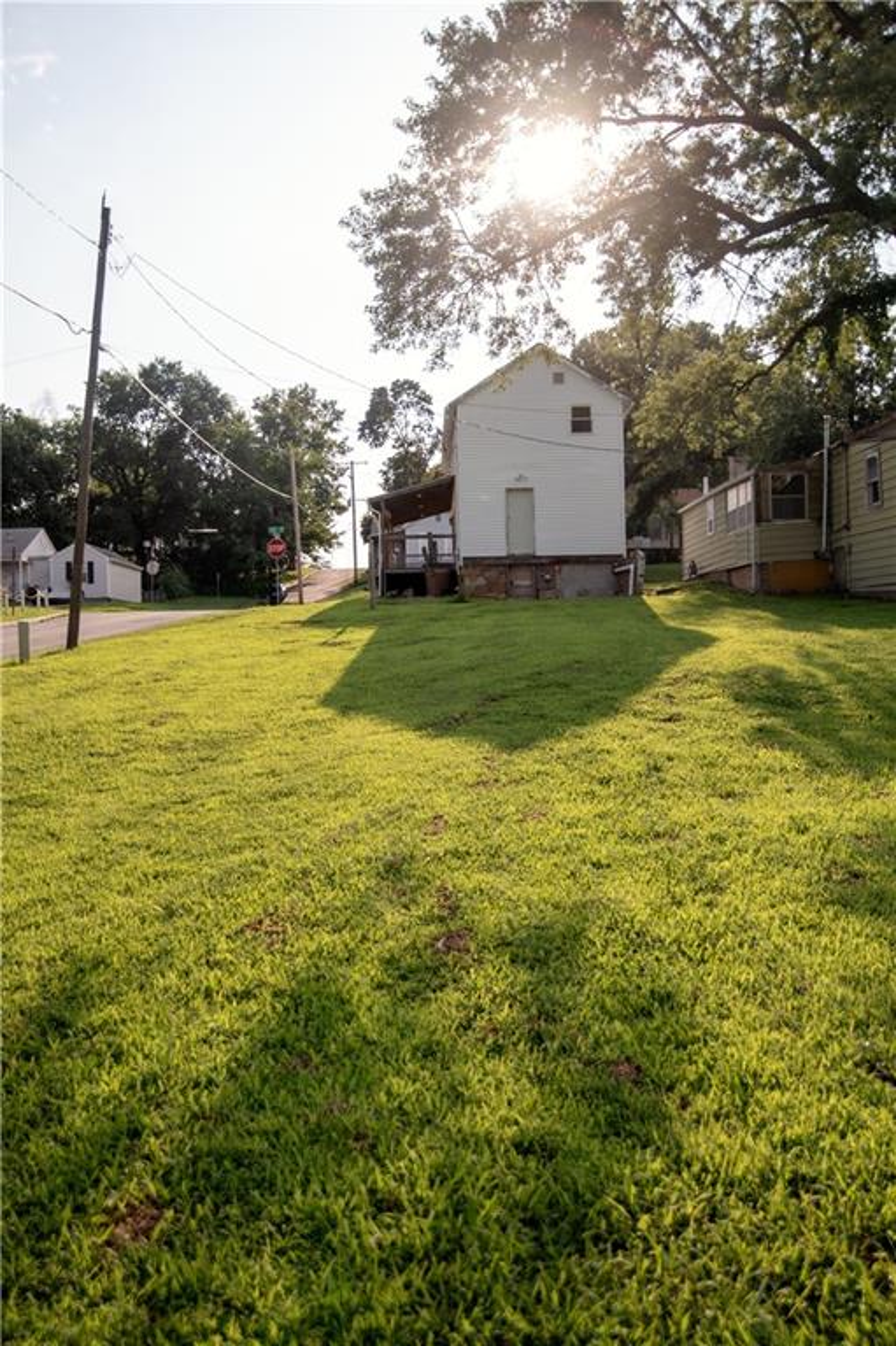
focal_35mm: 28
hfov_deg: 46.3
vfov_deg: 65.5
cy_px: 673
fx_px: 1047
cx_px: 448
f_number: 2.8
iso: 80
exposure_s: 1/2500
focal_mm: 28
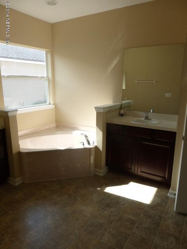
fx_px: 180
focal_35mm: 25
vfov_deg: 69.4
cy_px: 124
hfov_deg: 54.9
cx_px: 94
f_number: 4
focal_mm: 4.3
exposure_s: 1/125
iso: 100
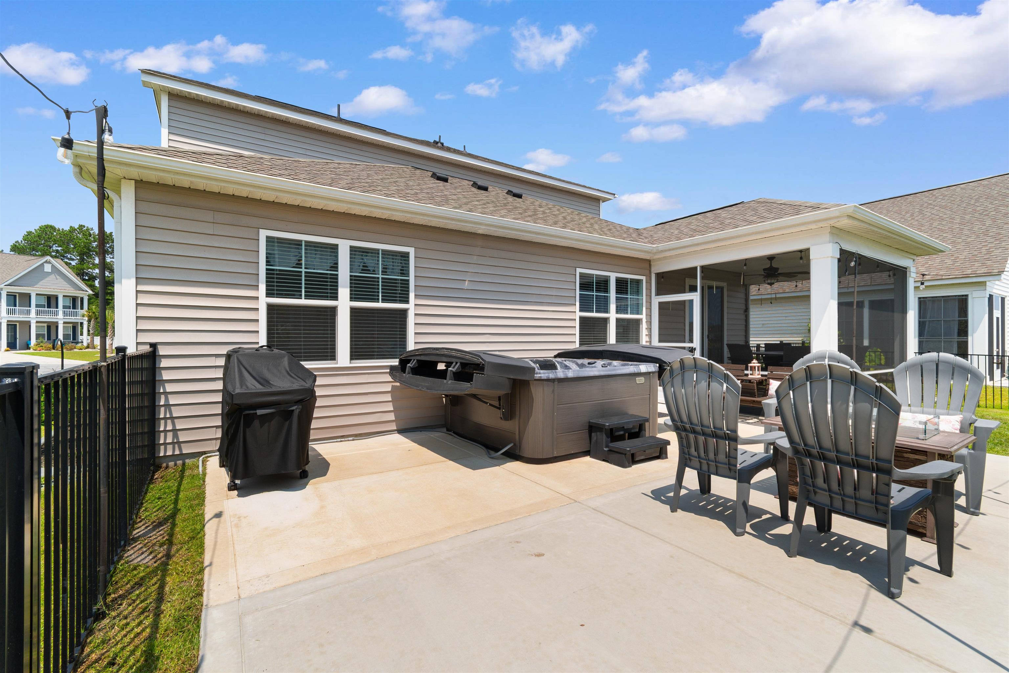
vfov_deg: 77.3
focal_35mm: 15
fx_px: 420
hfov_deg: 100.4
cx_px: 504
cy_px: 336
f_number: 8
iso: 100
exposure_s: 1/250
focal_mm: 10
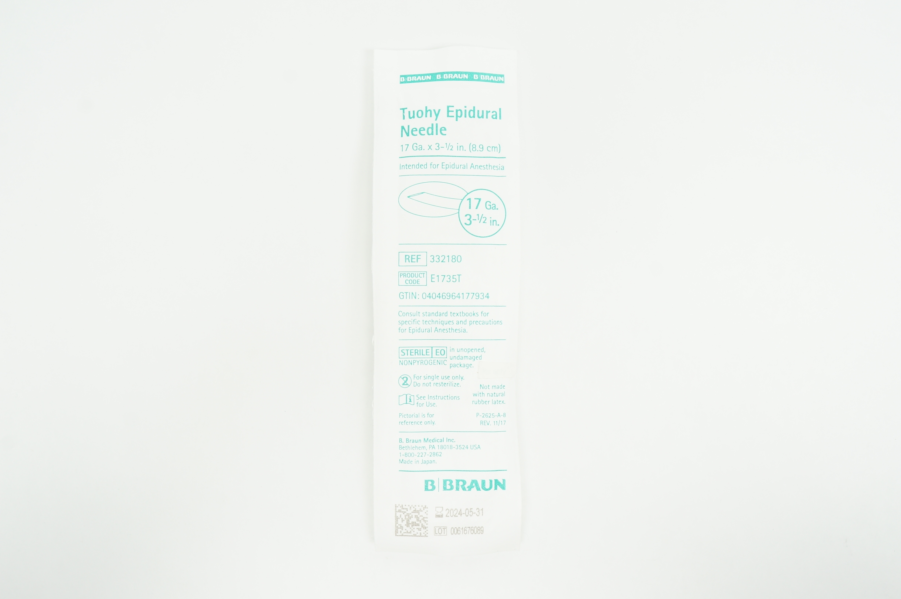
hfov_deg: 49.6
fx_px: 975
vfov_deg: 34.1
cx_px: 450
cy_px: 300
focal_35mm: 39
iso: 400
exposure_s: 1/15
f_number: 10
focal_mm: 26
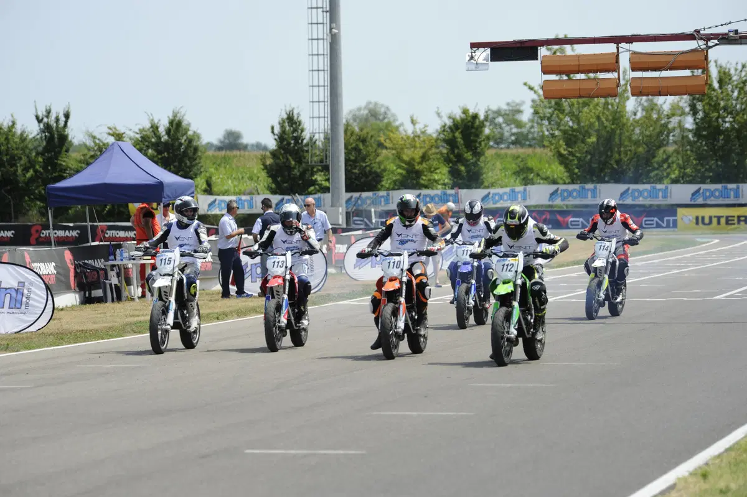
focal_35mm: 170
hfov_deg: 12.1
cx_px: 374
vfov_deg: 8.1
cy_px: 248
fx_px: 3526
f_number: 4.5
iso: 200
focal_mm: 170
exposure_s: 1/1250
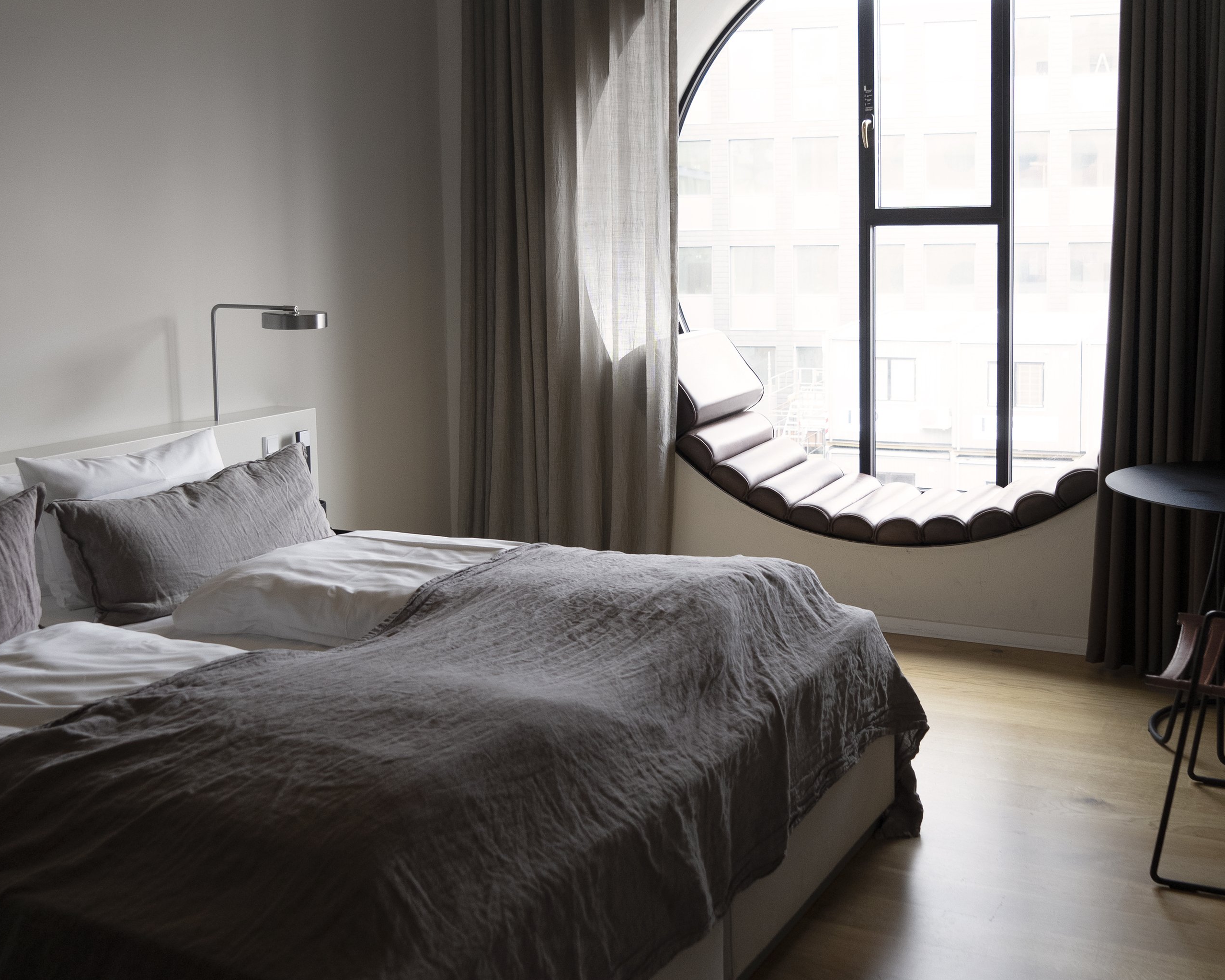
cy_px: 350
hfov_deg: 49.1
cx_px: 618
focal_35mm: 37
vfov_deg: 39.8
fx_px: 1341
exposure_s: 1/160
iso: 1000
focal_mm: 24
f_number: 4
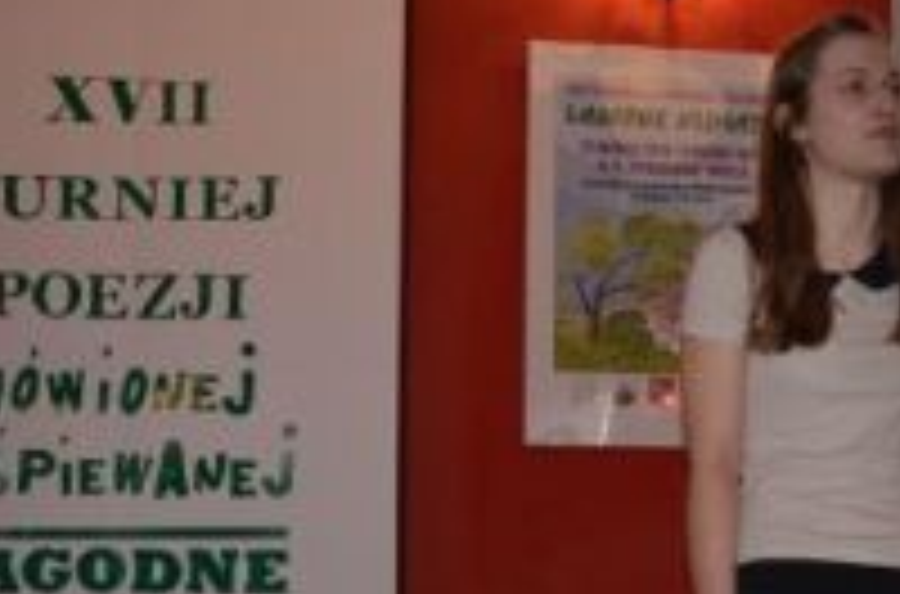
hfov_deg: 26.7
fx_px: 1844
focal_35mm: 74
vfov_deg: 18.2
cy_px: 412
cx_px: 774
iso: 320
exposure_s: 1/125
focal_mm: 22
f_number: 4
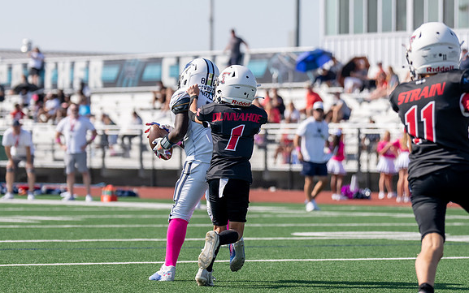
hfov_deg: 10.6
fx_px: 2532
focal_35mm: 198
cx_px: 223
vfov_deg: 6.6
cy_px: 112
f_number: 2.8
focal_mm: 111
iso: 100
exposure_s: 1/2000
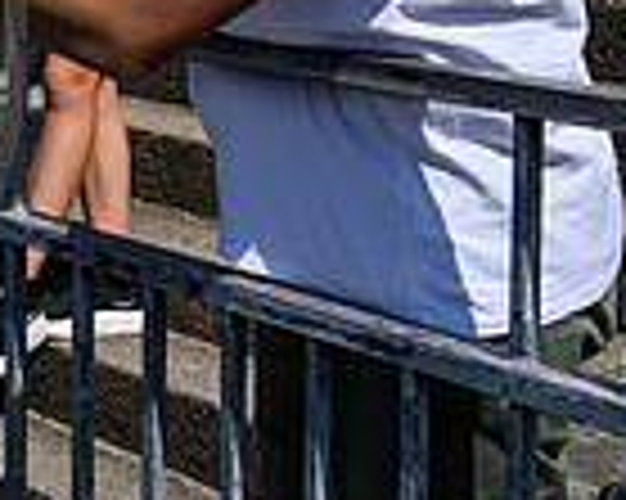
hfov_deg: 13.3
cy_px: -116
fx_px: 2407
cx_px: -518
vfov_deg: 11.6
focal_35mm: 130
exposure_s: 1/1000
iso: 200
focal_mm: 29
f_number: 8
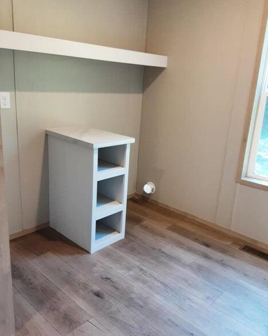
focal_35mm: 29
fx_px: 288
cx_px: 137
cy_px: 164
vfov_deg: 60.5
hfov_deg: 49.9
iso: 100
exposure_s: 1/40
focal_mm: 2.91
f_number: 1.9
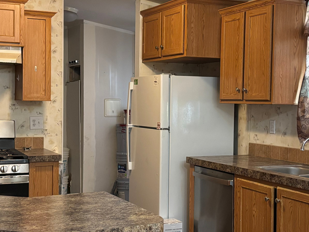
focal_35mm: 62
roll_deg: -0.6
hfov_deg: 31.2
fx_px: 553
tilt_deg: -2.2
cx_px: 150
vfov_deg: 23.6
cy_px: 116
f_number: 1.6
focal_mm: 5.96
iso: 500
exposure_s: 1/60
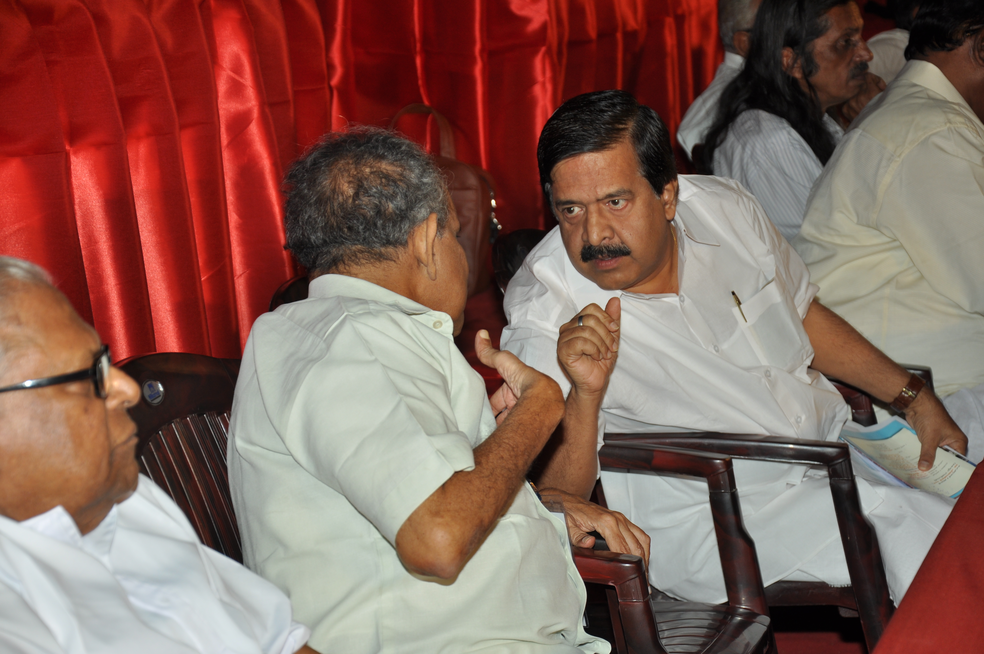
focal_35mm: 99
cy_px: 327
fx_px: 2703
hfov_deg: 20.6
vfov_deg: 13.8
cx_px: 492
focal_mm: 66
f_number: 5.3
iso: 200
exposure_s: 1/100
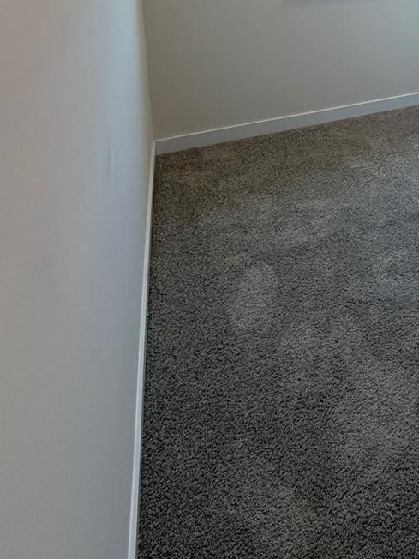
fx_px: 533
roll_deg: -1.0
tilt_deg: -9.5
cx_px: 434
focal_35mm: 33
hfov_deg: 37.6
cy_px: -28
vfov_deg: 44.7
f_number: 2.2
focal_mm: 2.22
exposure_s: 1/120
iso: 125
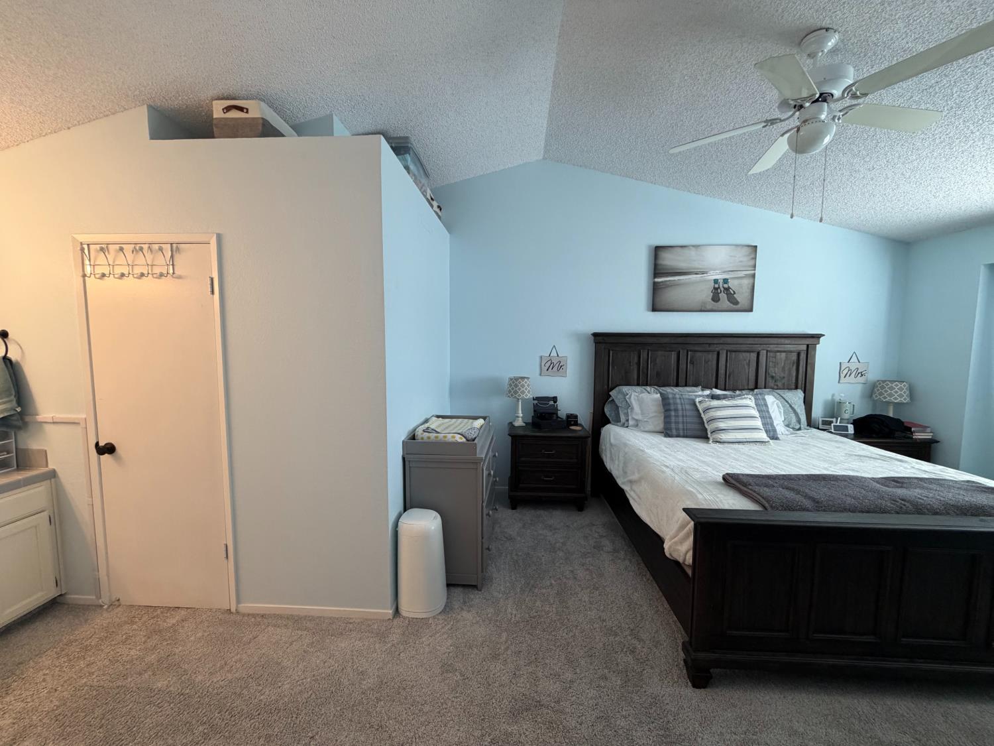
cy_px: 373
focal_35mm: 14
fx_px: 402
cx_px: 497
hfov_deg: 102.1
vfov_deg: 85.7
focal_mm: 2.22
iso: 250
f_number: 2.2
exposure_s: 1/120
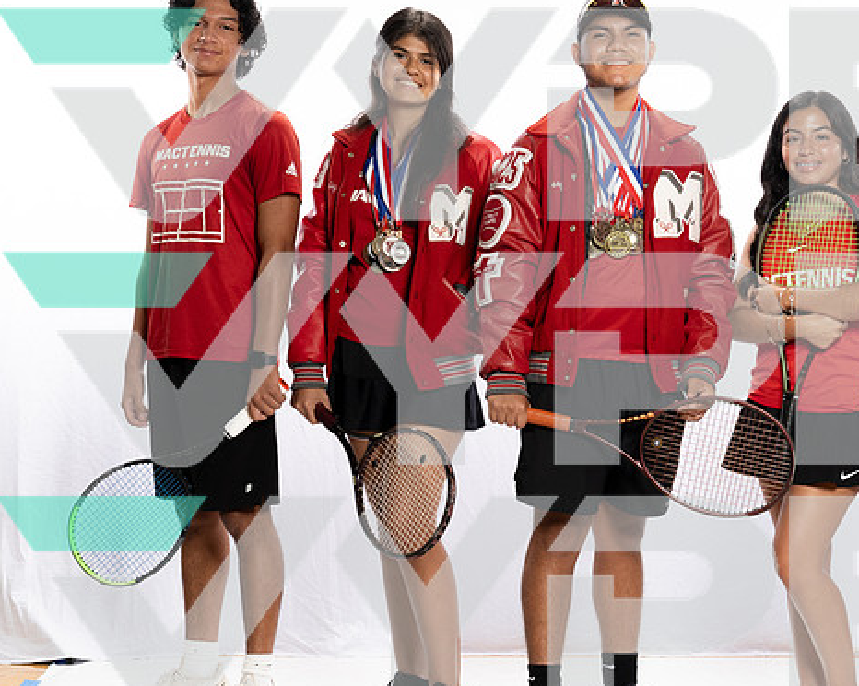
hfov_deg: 25.4
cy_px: 353
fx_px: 1905
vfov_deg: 20.4
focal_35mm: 75
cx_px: 513
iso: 1250
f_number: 11
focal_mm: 49
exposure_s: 1/250
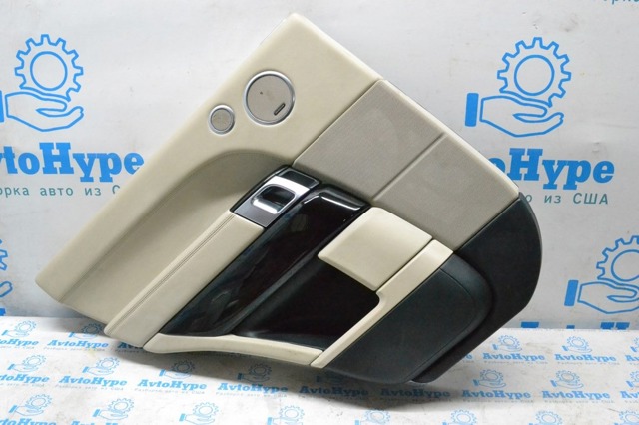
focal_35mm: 33
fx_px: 585
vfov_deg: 39.9
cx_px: 320
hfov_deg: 57.2
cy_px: 212
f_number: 10
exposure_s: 1/125
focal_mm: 22
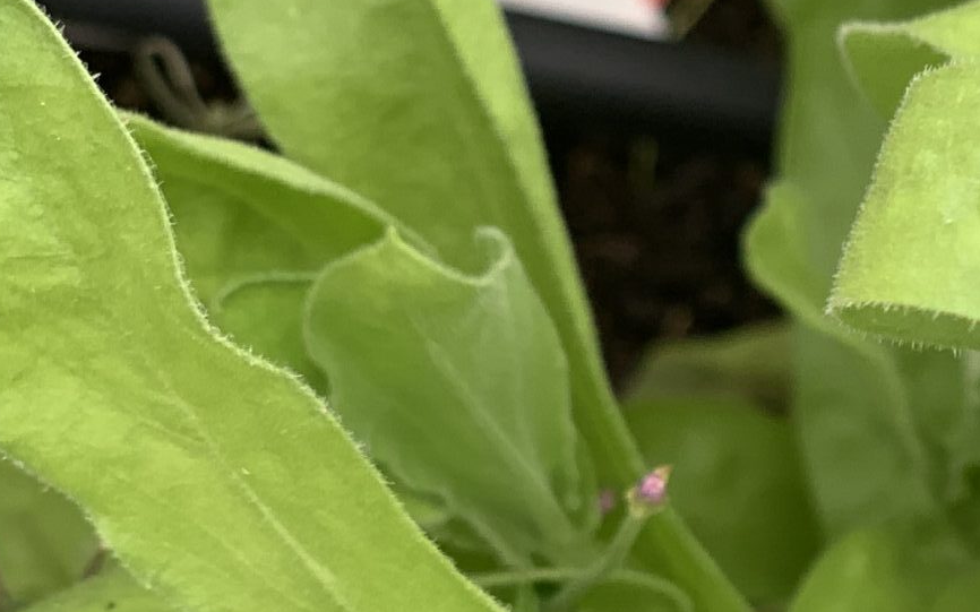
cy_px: 641
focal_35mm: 163
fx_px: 4353
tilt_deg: -64.9
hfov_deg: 12.6
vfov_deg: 8.0
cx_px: 1112
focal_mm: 6
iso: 25
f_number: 2.4
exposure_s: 1/122
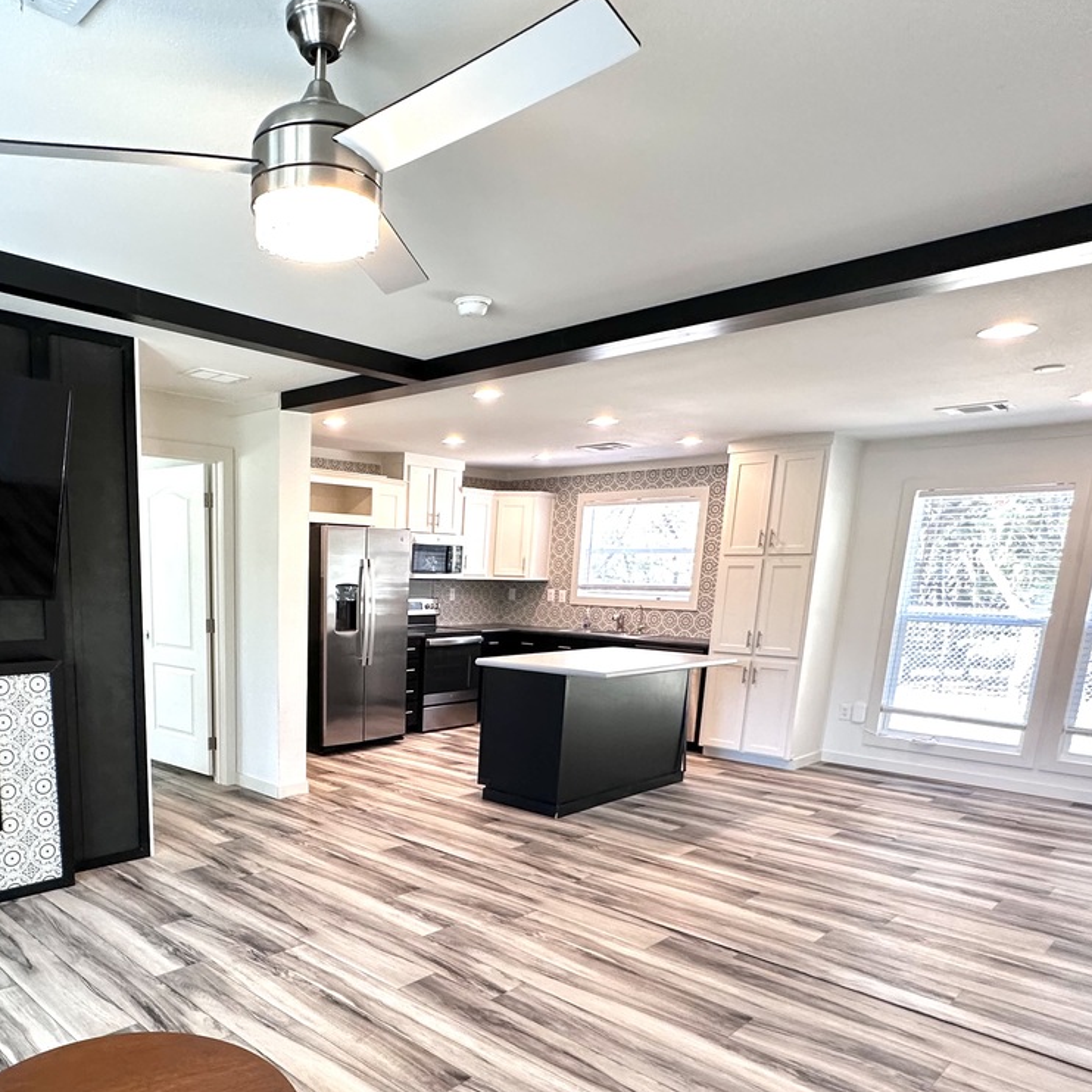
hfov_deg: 63.0
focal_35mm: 24
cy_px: 764
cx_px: 341
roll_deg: -0.9
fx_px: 857
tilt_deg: -12.3
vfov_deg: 62.7
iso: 160
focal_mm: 2.22
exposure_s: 1/60
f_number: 2.2
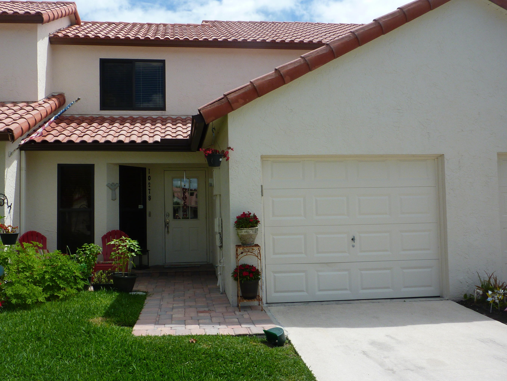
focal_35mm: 32
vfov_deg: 44.1
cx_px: 235
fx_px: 469
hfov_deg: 56.8
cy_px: 198
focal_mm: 4.7
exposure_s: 1/500
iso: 80
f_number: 5.6
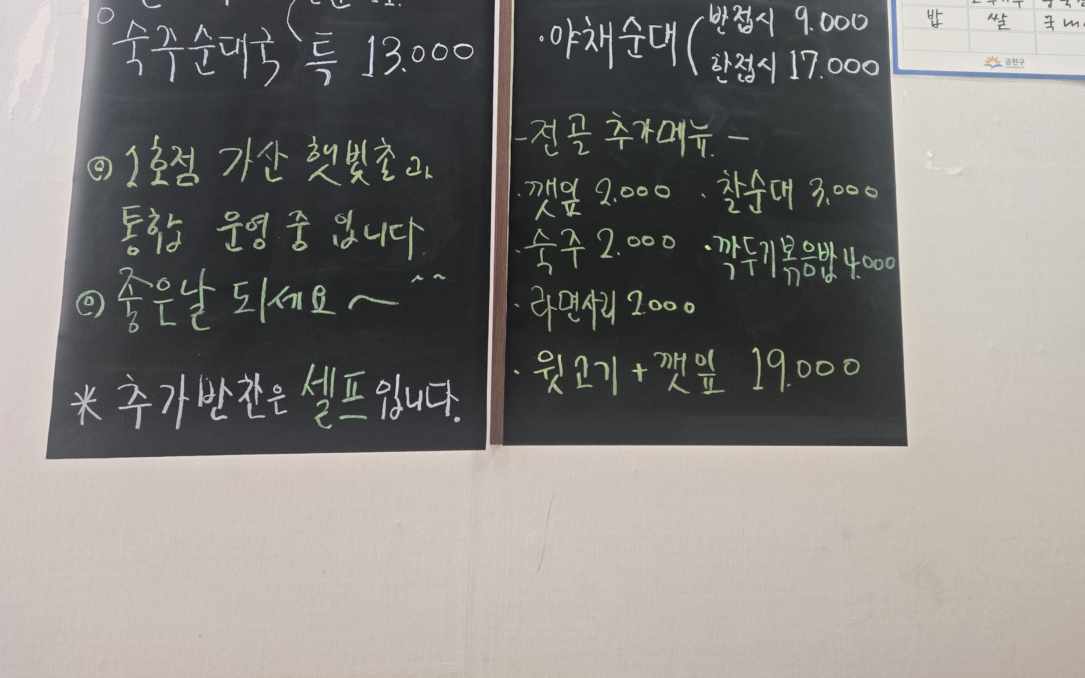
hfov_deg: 58.1
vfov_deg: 35.3
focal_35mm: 33
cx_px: 543
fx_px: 976
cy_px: 26
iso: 250
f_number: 1.8
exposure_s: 1/120
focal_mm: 5.4
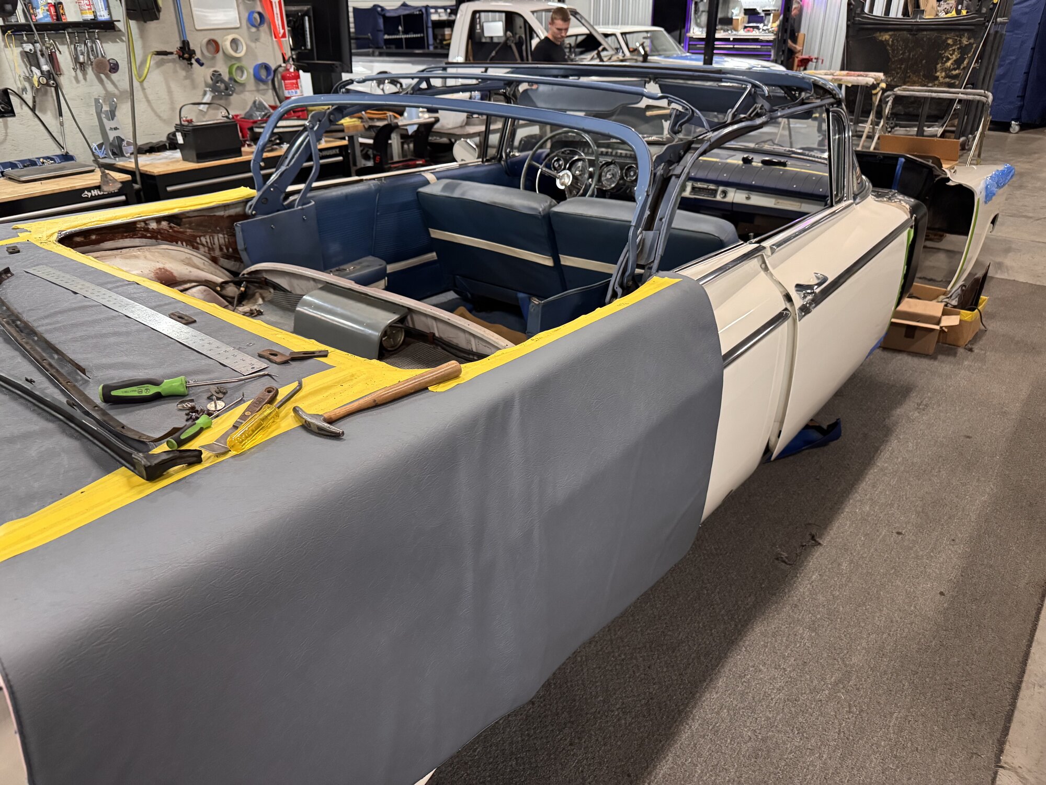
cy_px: 392
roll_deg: +0.5
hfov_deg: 71.6
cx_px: 523
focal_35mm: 24
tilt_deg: -26.5
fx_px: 725
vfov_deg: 56.8
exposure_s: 1/60
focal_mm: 6.76
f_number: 1.78
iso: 640
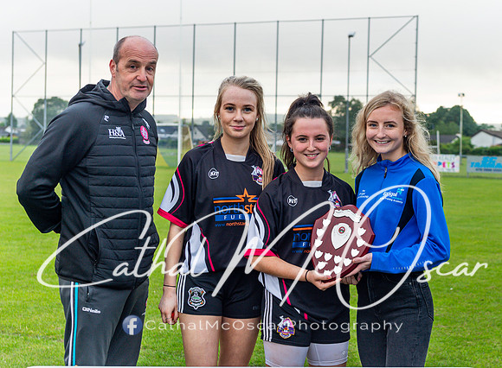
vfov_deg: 19.7
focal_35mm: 74
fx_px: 1063
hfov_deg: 26.4
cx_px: 349
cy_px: 203
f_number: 2.8
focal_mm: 48
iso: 400
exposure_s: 1/100
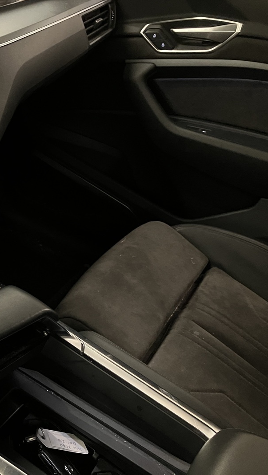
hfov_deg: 26.4
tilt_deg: -34.3
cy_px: 236
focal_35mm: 41
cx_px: -36
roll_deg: -5.6
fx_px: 518
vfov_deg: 49.4
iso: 320
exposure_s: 1/41
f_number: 1.8
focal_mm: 3.99
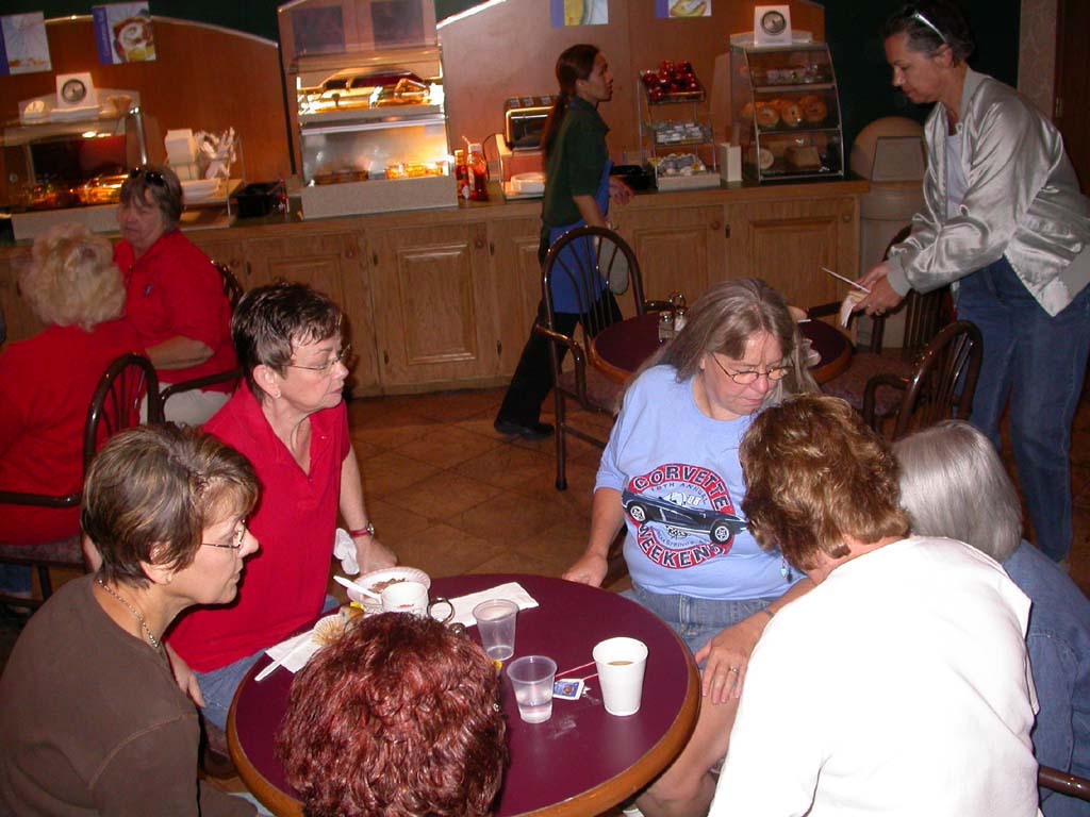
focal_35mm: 38
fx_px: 1197
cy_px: 408
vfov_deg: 37.7
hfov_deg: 49.0
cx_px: 545
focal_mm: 7.85
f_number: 2.6
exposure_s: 1/60
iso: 200
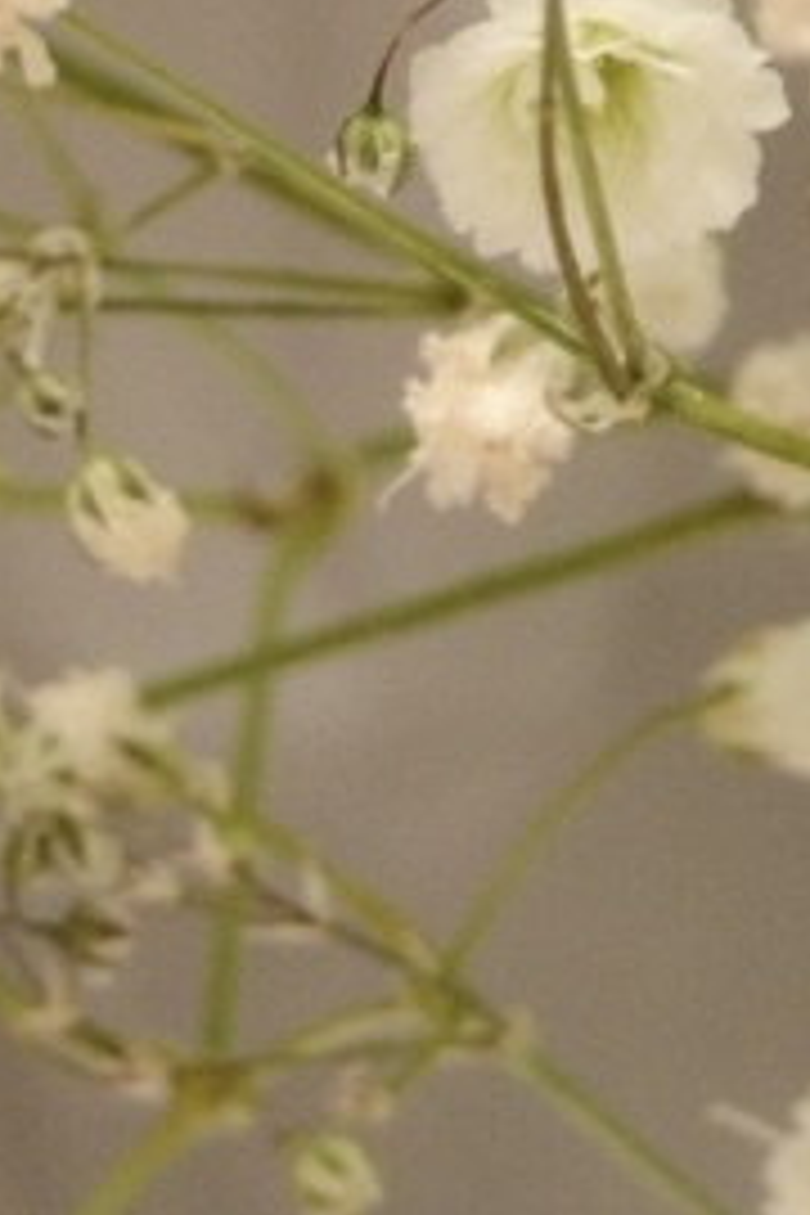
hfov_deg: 3.2
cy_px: 3593
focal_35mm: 430
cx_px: -531
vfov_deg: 4.6
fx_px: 14511
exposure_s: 1/640
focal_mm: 40
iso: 500
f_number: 13
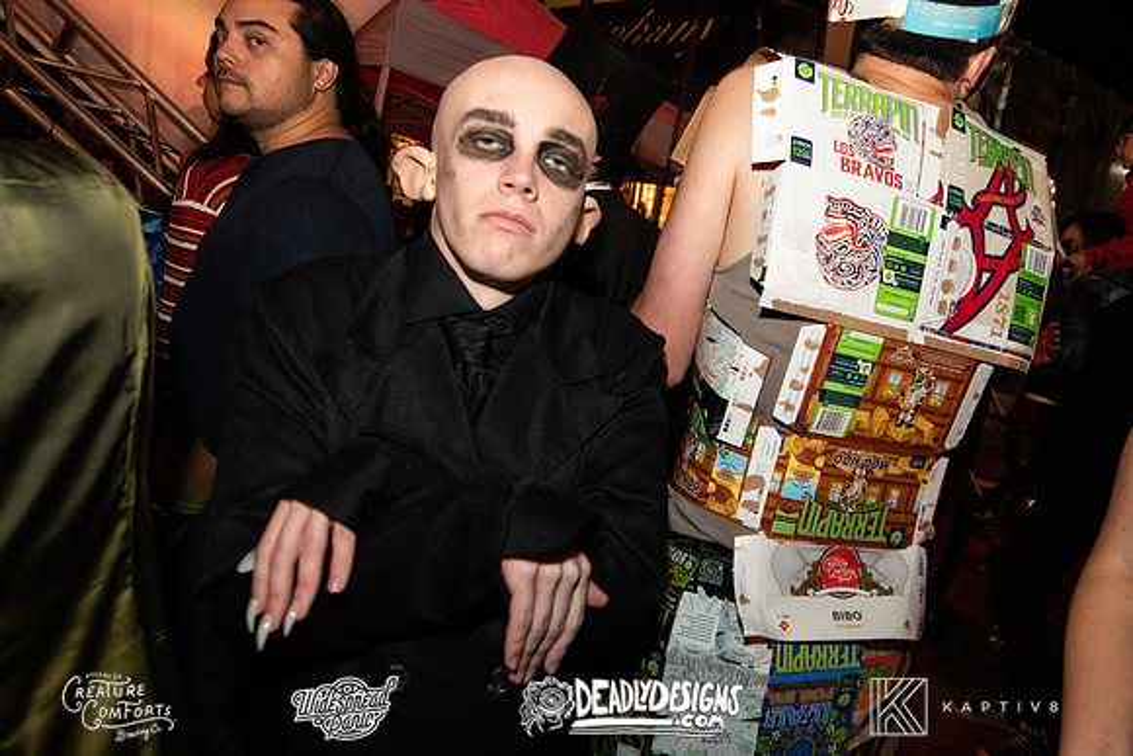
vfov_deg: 51.0
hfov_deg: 70.2
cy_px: 352
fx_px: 792
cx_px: 694
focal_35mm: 25
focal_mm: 14
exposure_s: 1/60
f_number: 3.5
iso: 2000
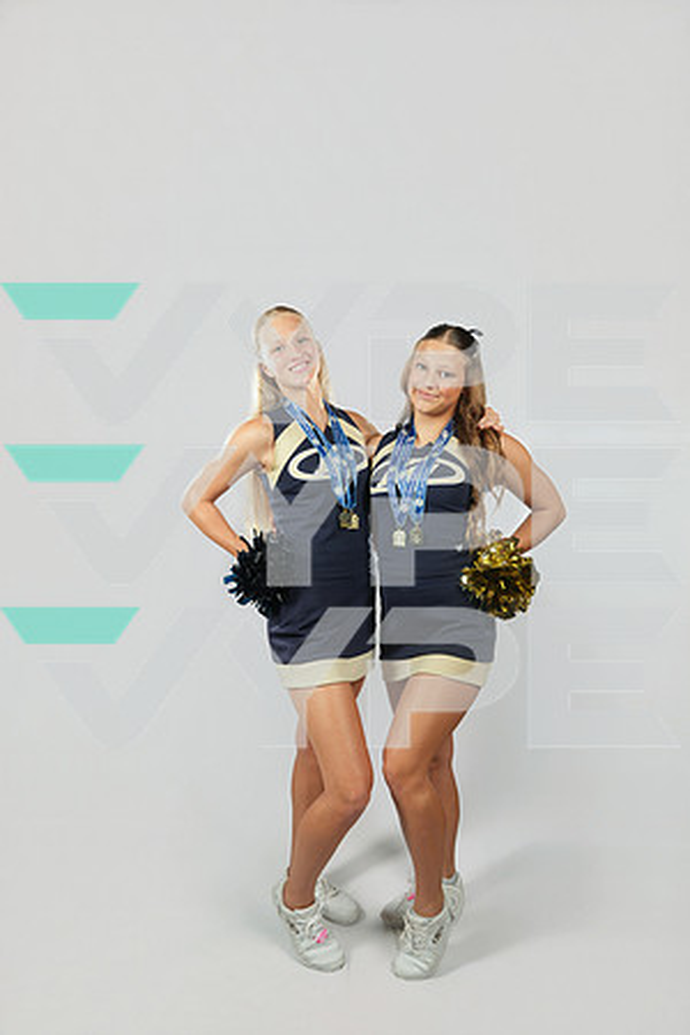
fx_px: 690
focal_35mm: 24
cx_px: 345
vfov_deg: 73.7
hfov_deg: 53.1
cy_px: 518
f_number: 8
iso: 200
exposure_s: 1/80
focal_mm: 24
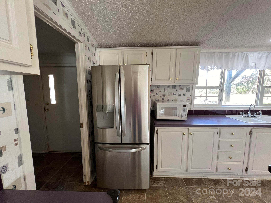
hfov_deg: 106.2
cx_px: 136
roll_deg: -0.2
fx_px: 102
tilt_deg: -7.4
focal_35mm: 13
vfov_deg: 89.9
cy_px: 102
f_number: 1.8
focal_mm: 1.57
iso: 200
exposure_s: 1/60
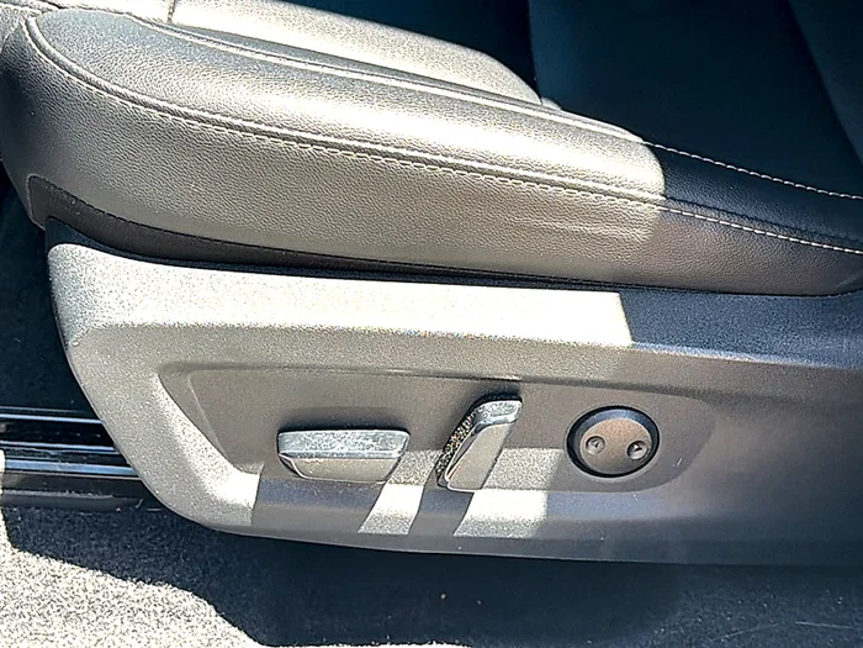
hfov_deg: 40.4
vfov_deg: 30.9
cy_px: 324
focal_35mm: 47
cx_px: 432
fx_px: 1172
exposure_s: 1/423
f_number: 1.78
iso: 80
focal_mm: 6.76
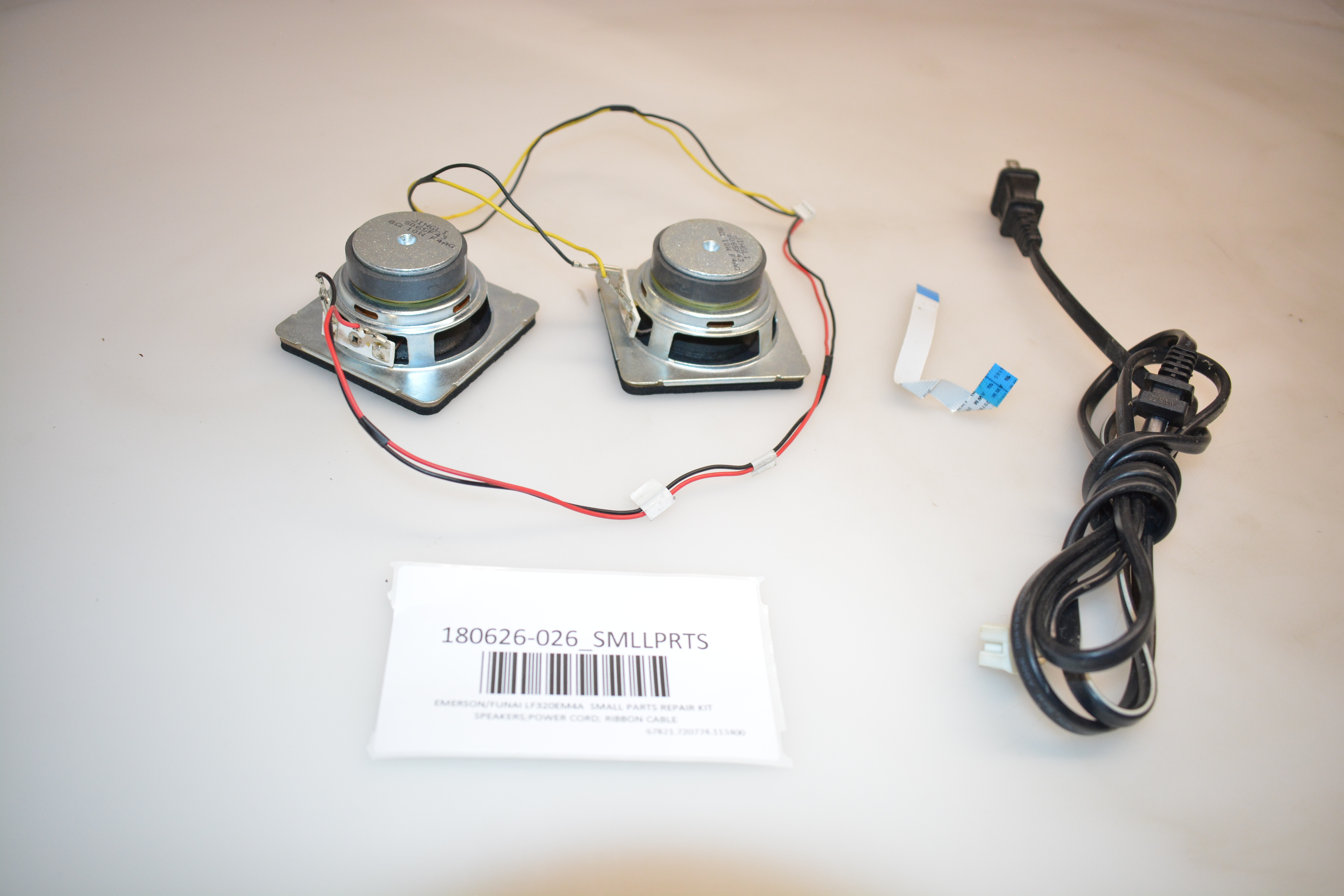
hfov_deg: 61.9
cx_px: 672
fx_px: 1120
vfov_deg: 43.6
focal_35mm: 30
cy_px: 448
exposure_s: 1/200
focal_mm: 20
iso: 800
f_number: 3.5
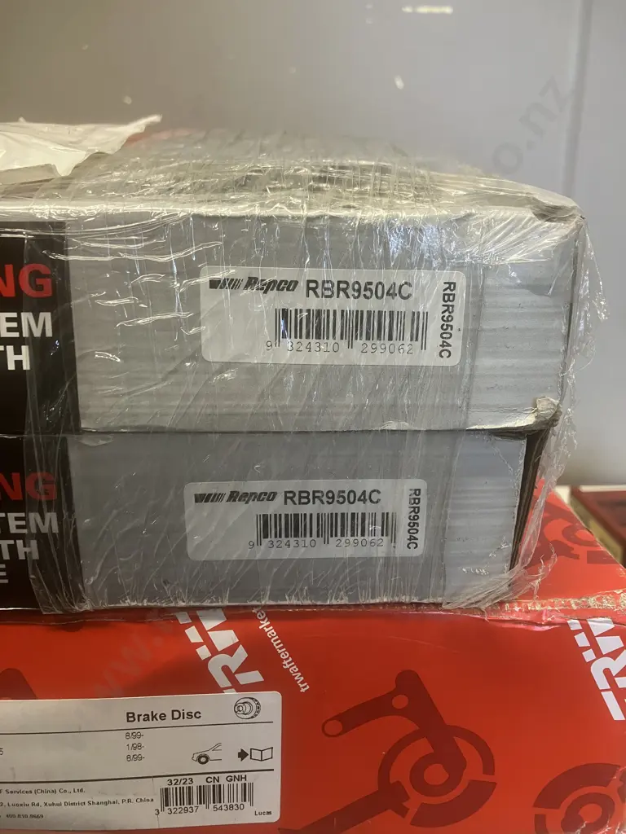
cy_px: 417
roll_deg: -0.6
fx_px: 675
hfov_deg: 49.7
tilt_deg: -15.1
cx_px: 313
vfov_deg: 63.4
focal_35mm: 28
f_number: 1.8
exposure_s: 1/50
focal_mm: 3.99
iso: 100
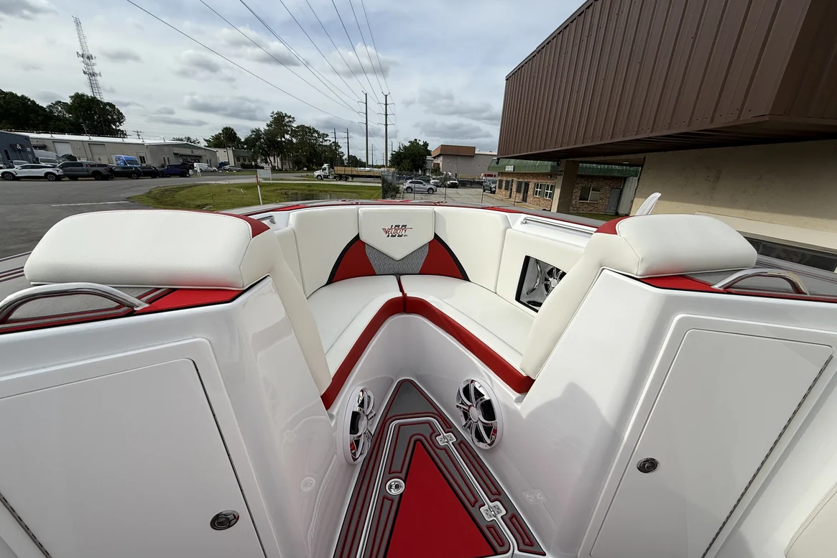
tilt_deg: -22.1
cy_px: 320
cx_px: 430
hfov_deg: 100.4
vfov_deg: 76.9
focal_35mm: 15
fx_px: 349
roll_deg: -2.7
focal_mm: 2.22
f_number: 2.2
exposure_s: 1/3289
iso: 50
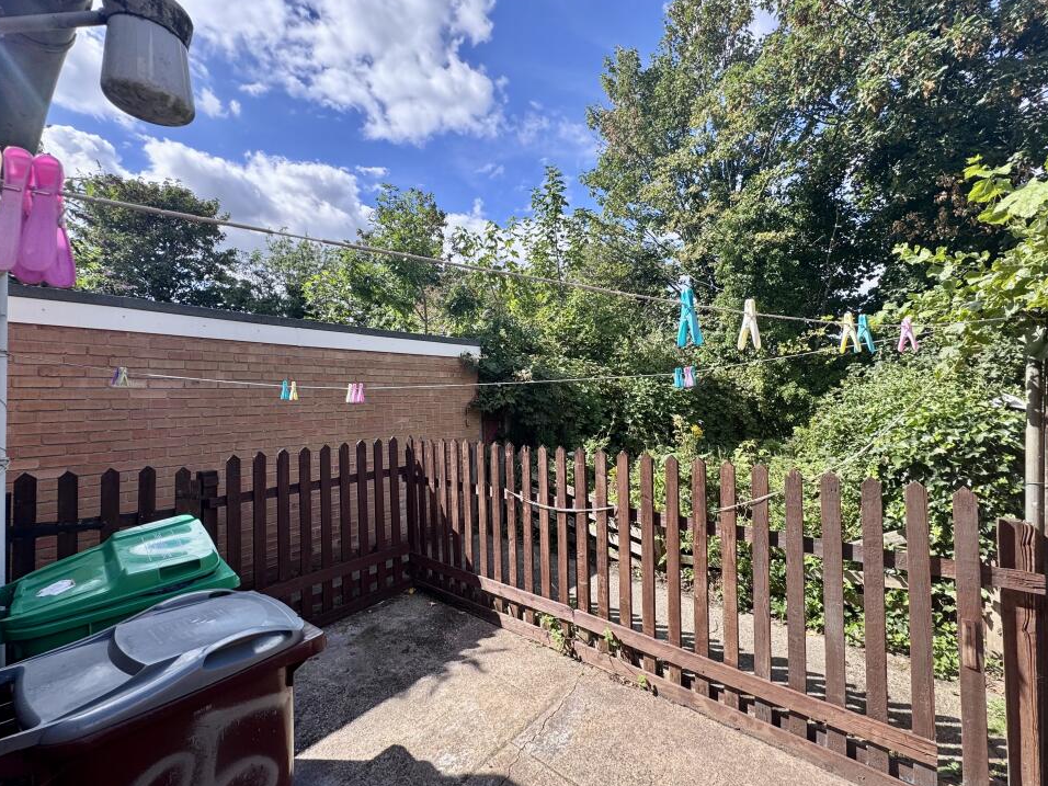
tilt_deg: +1.0
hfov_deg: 98.1
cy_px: 395
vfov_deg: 81.7
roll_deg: +1.3
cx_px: 549
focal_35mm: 15
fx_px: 454
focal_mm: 2.22
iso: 40
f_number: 2.2
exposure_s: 1/548
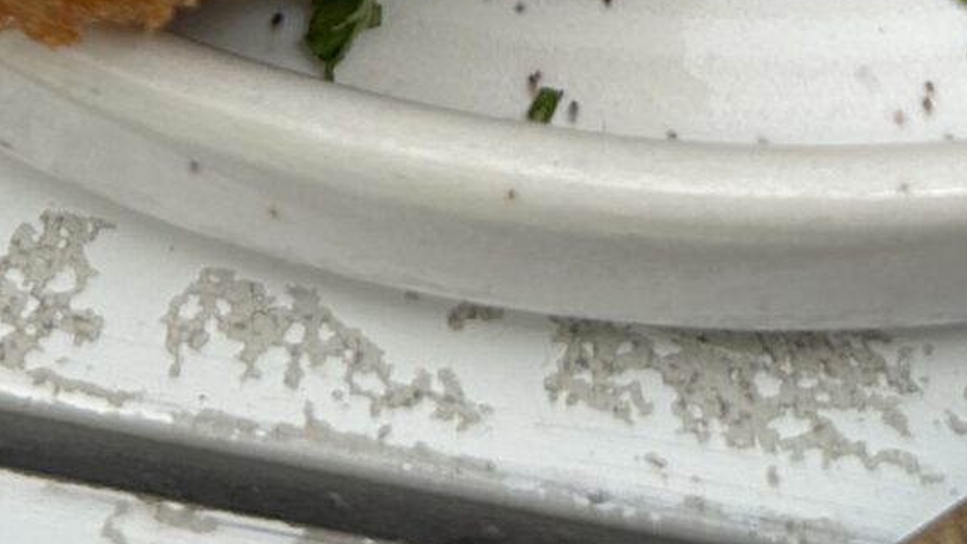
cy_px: -842
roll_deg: -3.2
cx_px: 515
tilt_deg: -39.7
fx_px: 3026
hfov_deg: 18.2
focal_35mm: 118
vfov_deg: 9.1
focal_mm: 6.86
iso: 80
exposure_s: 1/4348
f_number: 1.78
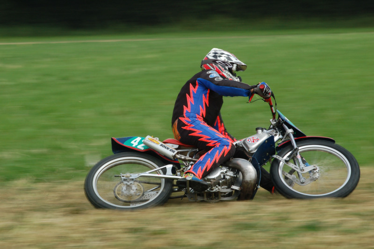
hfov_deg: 8.3
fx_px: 2569
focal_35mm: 248
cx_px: 187
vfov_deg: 5.5
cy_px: 124
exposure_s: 1/180
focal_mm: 165
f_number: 13
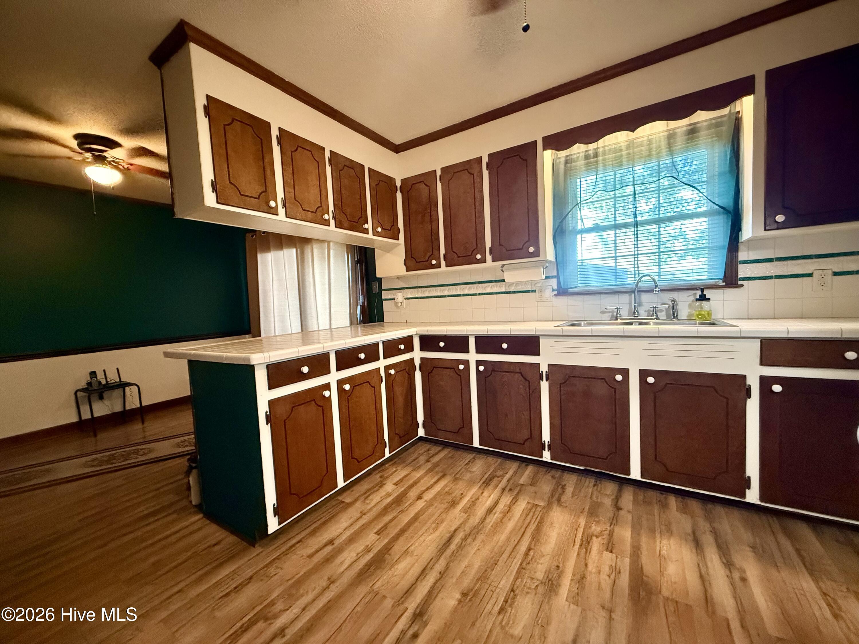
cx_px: 430
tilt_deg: -2.9
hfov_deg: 102.1
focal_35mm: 14
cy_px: 322
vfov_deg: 85.7
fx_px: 347
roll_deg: +2.2
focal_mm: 2.22
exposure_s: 1/60
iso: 1000
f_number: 2.2
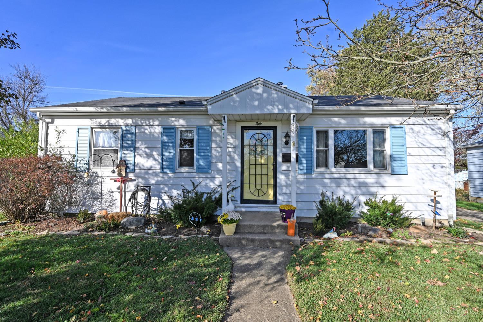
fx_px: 228
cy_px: 161
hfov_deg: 93.3
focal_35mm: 17
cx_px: 242
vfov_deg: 70.4
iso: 100
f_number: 10
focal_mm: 17
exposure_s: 1/125
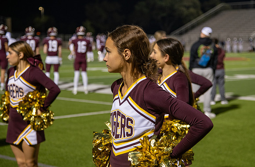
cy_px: 87
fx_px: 626
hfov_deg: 23.0
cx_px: 142
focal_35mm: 89
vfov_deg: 15.2
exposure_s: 1/100
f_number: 4
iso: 640
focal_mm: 75
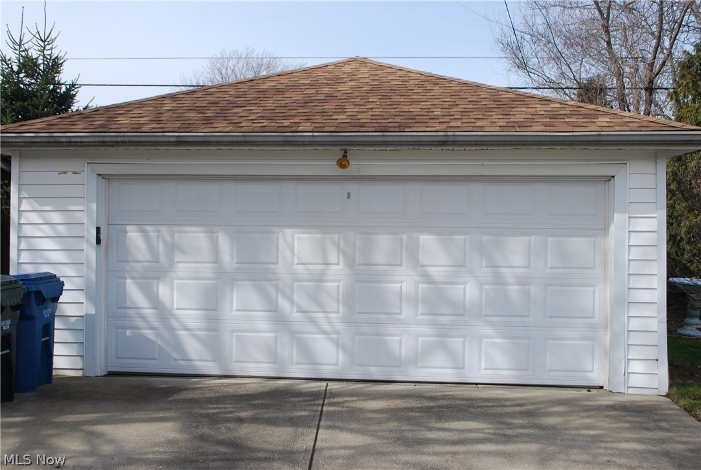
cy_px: 235
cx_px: 350
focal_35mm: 39
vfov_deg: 34.4
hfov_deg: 49.5
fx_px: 761
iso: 100
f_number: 7.1
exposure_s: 1/200
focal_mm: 26
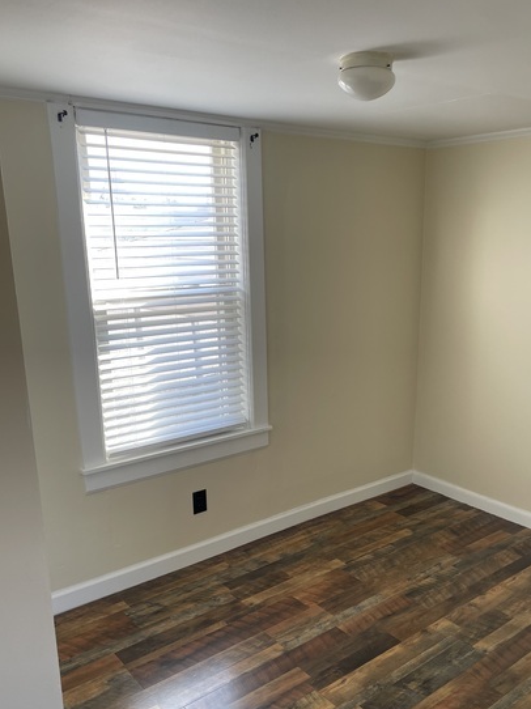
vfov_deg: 56.6
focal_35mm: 32
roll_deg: +0.8
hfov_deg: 43.8
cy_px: 404
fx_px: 655
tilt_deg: -14.2
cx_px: 326
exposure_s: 1/121
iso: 50
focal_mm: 4.2
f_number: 1.6
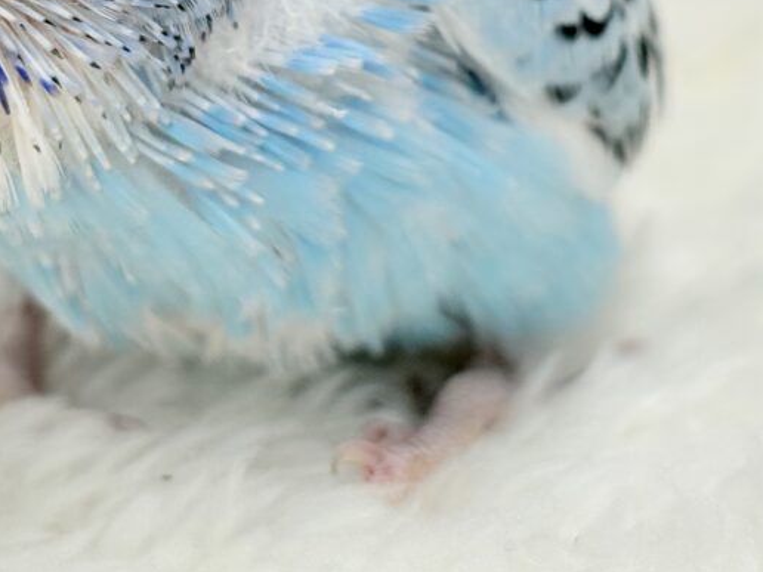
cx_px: 269
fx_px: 2667
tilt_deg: -13.9
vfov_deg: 12.1
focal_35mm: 121
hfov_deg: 16.3
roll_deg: +1.9
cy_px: -34
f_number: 1.6
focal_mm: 5.96
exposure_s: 1/100
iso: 64
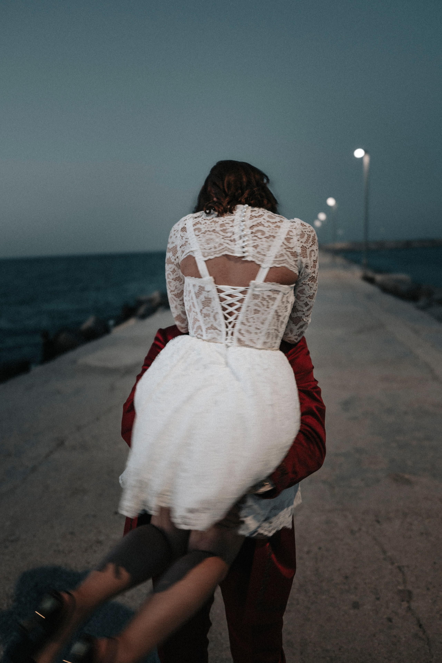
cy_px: 332
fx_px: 516
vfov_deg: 65.5
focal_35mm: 28
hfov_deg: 46.4
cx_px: 221
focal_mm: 28
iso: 400
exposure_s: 1/80
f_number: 1.7
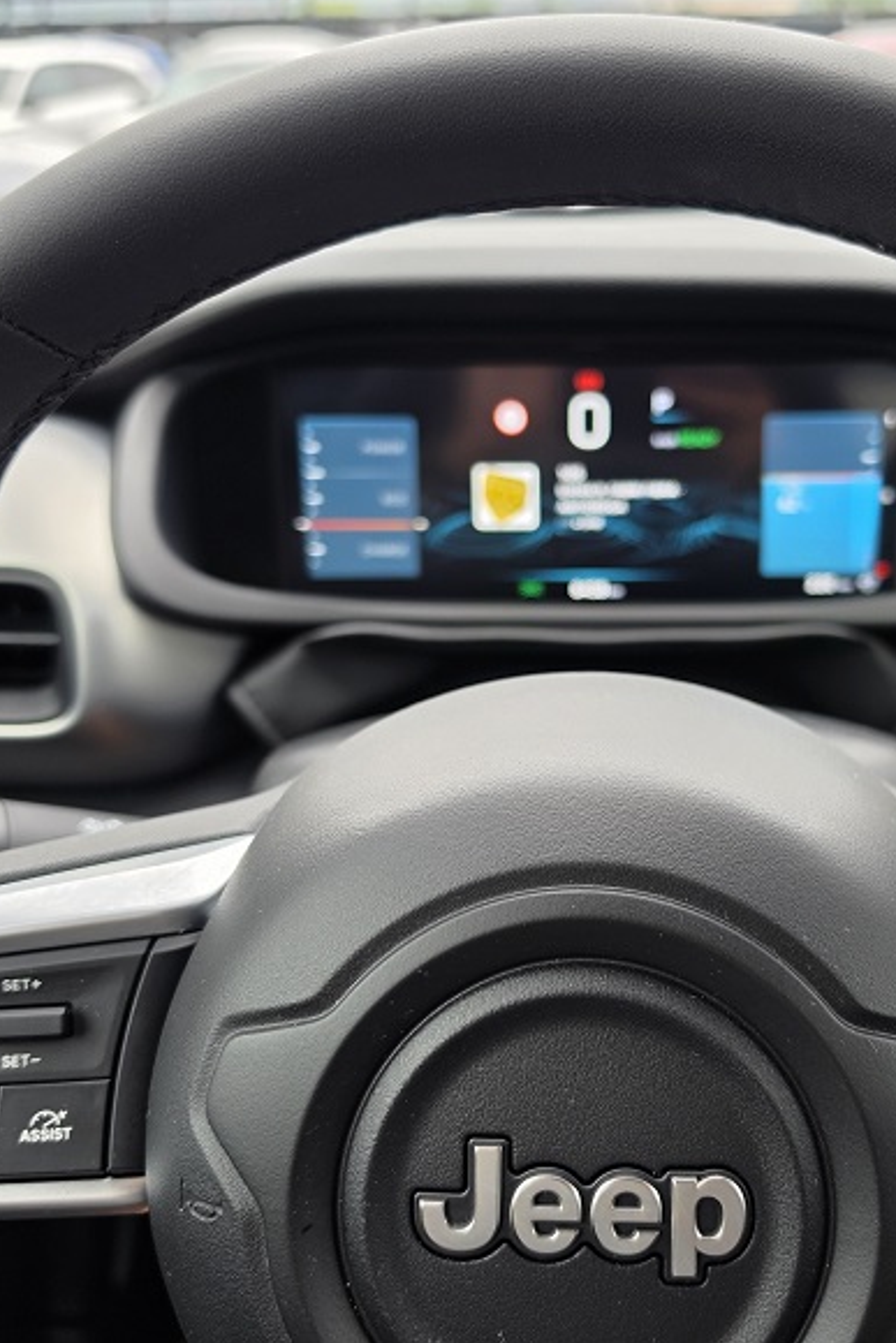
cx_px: 576
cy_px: 655
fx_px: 1231
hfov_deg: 39.6
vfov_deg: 57.2
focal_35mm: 33
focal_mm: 6.5
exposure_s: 1/180
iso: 40
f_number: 1.4
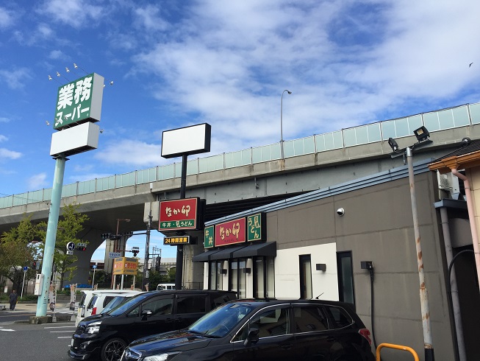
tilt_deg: +16.1
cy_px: 180
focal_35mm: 29
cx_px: 240
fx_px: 402
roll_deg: -2.0
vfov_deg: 48.2
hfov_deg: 61.7
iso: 32
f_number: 2.2
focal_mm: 4.15
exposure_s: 1/1721
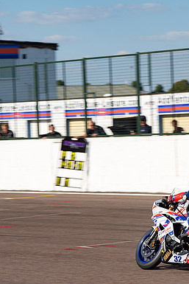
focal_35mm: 202
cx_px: 137
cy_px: 123
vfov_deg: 10.2
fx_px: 1589
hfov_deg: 6.8
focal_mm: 118
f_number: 8
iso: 125
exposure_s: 1/640
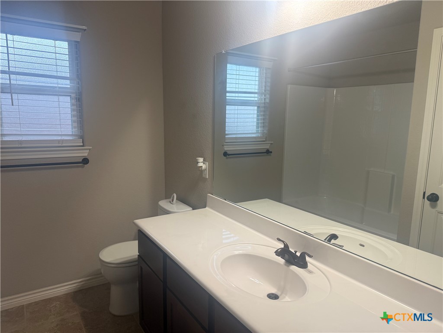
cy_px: 166
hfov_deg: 71.6
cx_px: 222
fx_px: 307
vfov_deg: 56.8
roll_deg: -0.6
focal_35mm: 24
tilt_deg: -8.4
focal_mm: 6.76
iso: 125
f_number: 1.78
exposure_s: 1/60
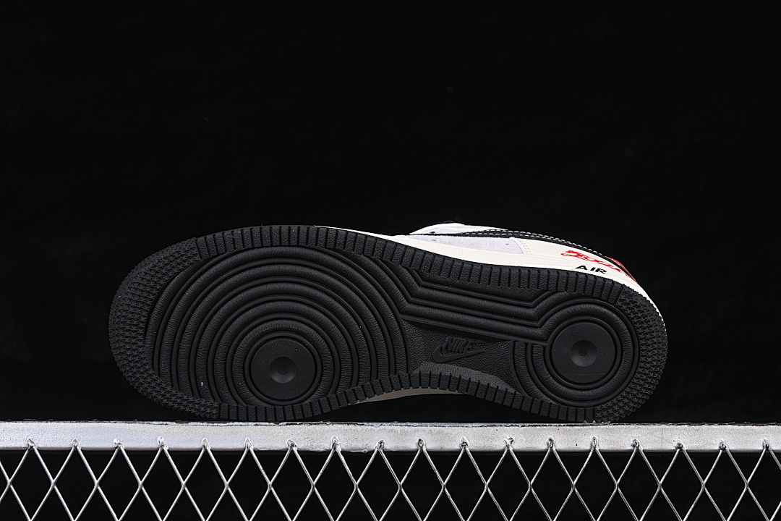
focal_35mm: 75
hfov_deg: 27.0
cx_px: 390
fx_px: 1627
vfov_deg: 18.2
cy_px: 260
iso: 160
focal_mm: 50
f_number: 6.3
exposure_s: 1/60
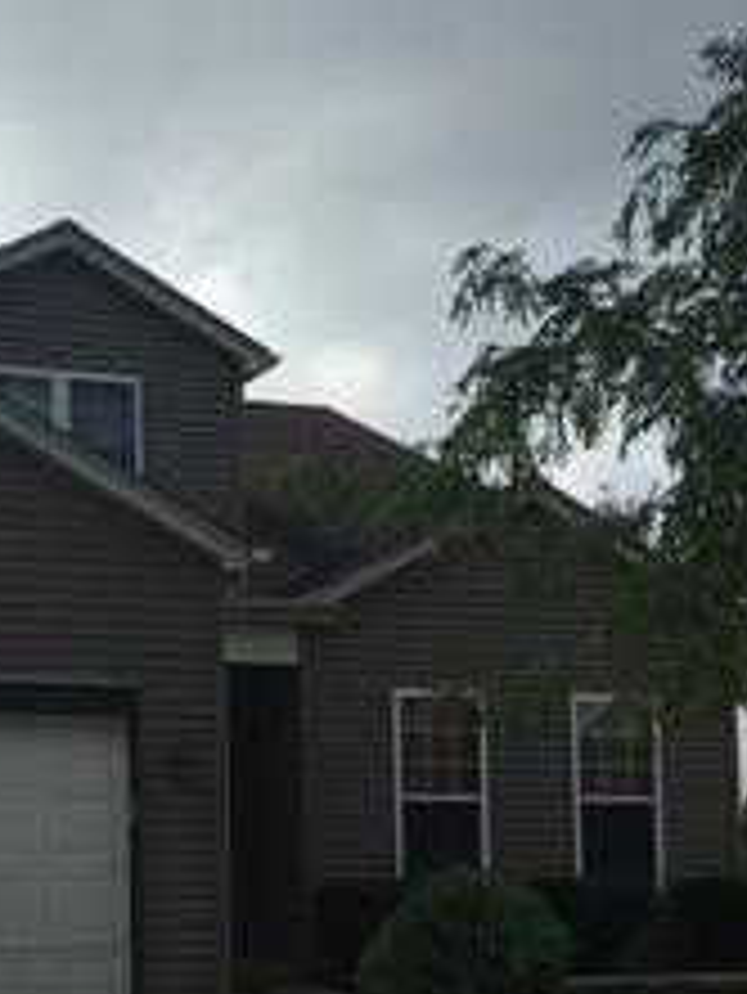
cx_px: 18
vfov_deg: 30.1
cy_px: 778
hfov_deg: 22.5
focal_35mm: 63
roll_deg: +1.5
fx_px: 1811
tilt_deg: +4.4
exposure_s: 1/2639
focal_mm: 4.15
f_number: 2.2
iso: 32
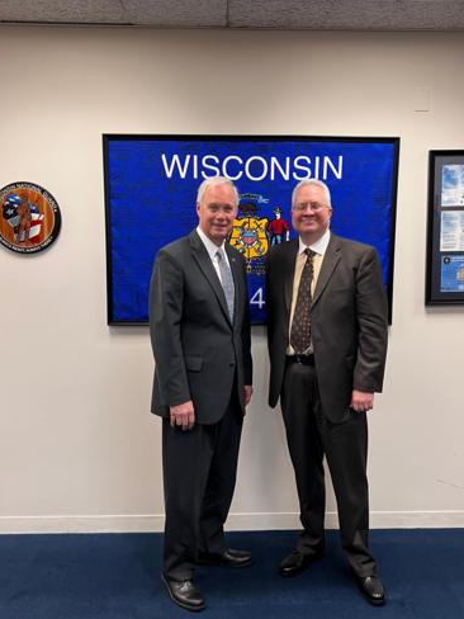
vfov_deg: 56.8
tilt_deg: -6.9
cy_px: 298
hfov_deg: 44.1
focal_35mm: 32
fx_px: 572
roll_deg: -0.3
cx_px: 252
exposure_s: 1/60
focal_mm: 5.7
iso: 100
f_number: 1.5
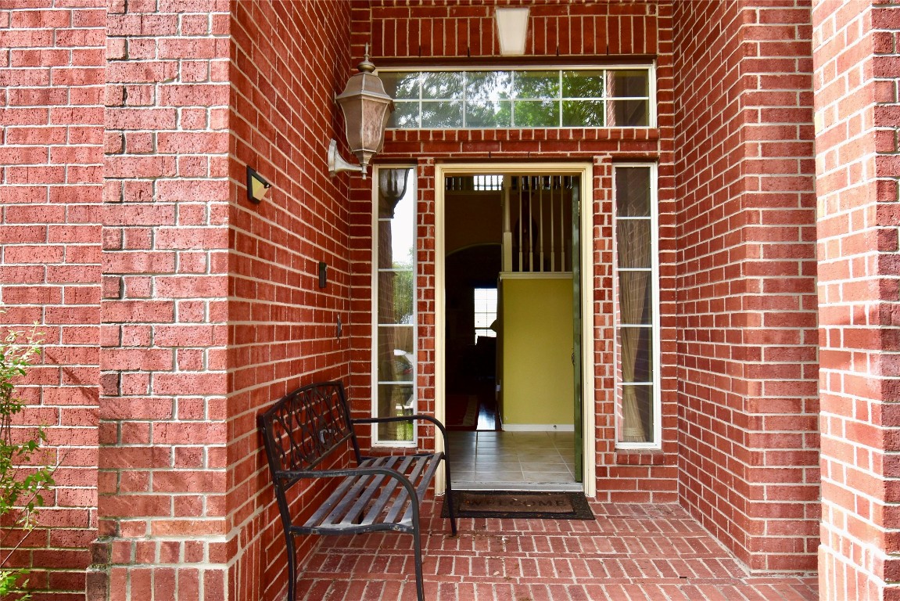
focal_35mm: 30
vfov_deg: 43.6
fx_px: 750
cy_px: 300
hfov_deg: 61.9
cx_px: 450
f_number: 9
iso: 400
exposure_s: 1/100
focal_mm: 20
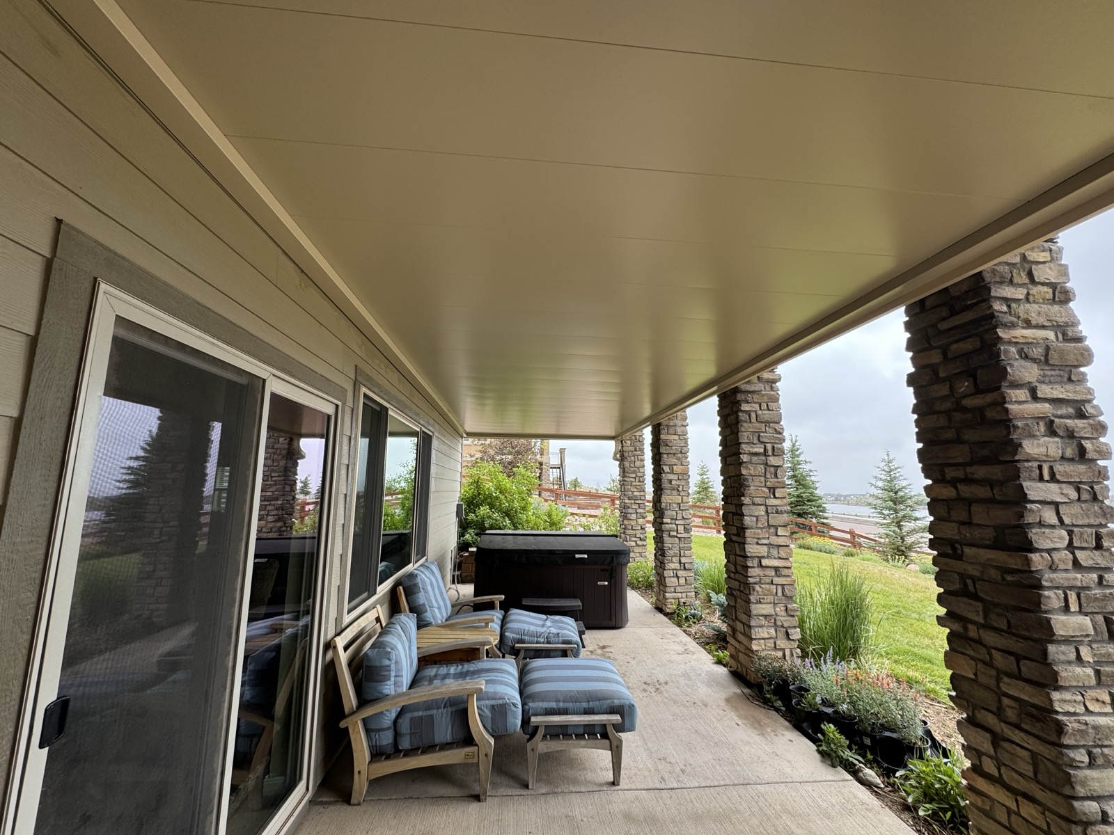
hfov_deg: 102.1
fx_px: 451
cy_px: 418
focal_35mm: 14
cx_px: 557
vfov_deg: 85.7
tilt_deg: +8.8
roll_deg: -1.0
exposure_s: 1/268
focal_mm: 2.22
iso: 40
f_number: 2.2
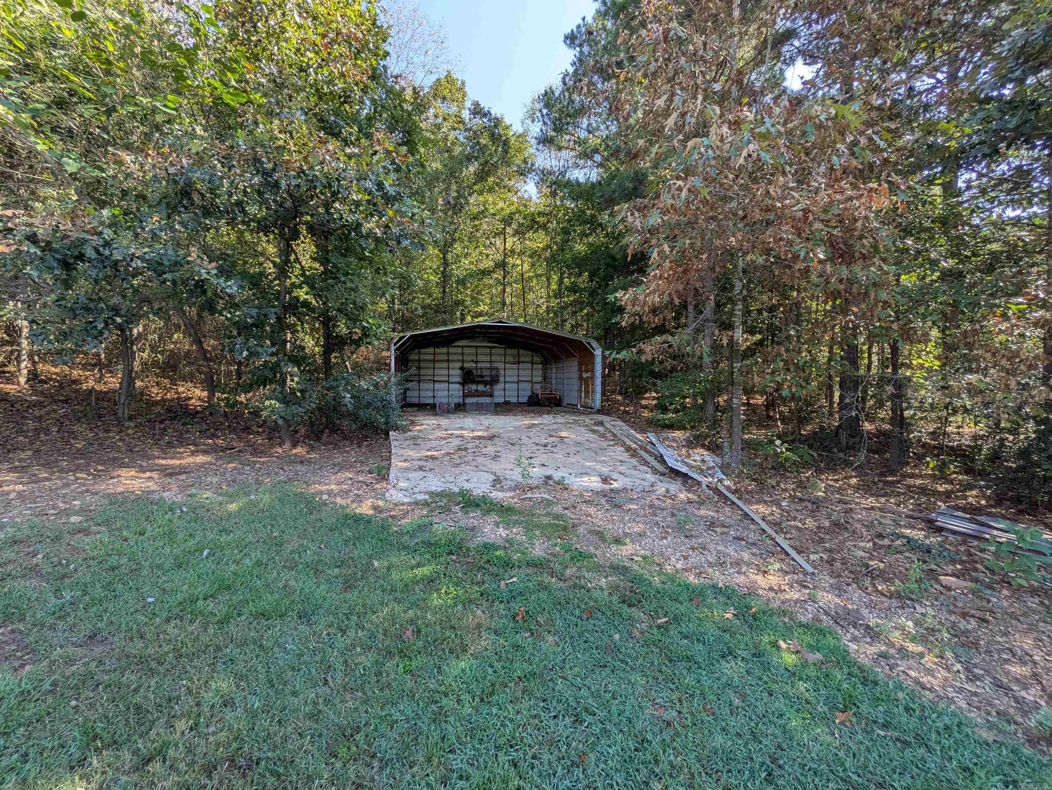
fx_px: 426
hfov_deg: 102.0
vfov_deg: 85.7
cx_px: 526
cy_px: 395
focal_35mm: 14
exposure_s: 1/308
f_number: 2.2
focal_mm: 1.83
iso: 44
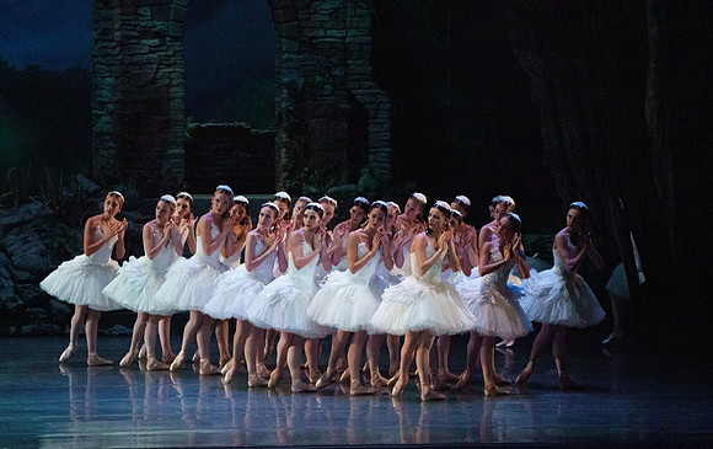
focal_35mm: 235
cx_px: 357
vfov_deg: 5.6
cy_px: 230
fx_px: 4578
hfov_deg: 8.9
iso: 8000
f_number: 5.6
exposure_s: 1/250
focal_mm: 226
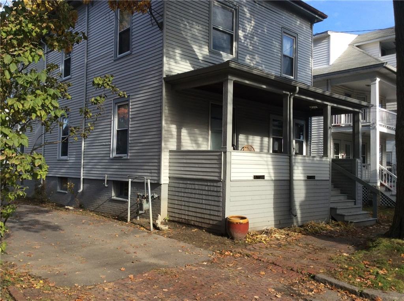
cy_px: 150
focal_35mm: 32
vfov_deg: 44.0
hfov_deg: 56.9
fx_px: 373
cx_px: 202
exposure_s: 1/596
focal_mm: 3.3
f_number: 2.4
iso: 32
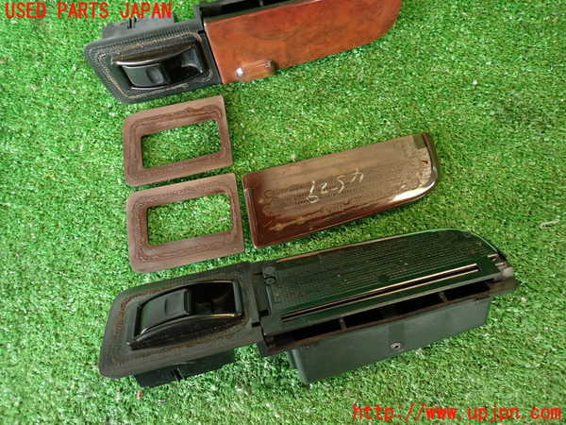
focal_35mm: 25
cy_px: 212
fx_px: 409
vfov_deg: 54.9
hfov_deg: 69.4
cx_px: 283
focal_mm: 4.5
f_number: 2
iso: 200
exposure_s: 1/30
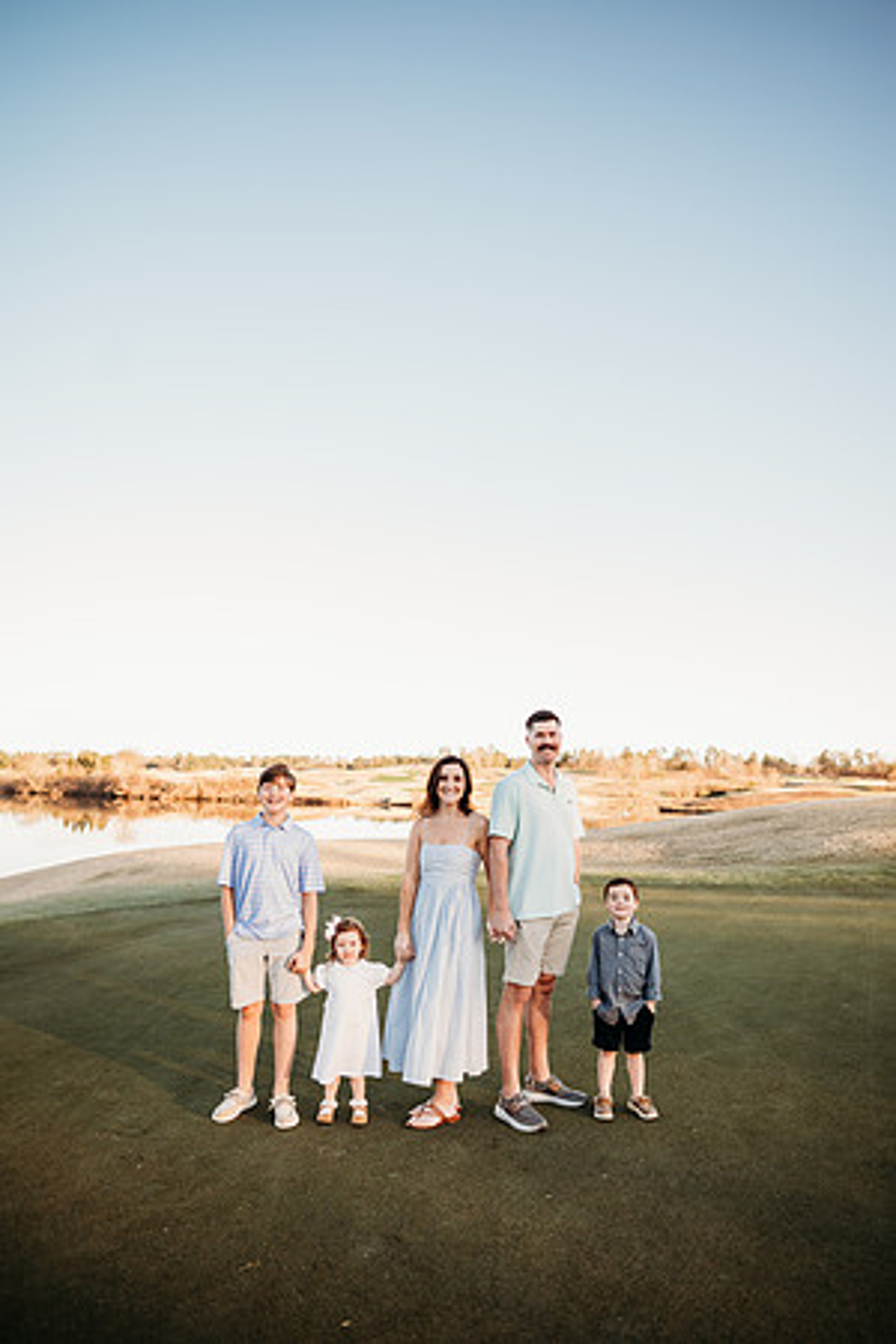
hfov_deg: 53.1
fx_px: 896
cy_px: 672
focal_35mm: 24
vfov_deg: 73.7
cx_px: 448
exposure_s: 1/500
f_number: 2.5
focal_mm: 24
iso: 160
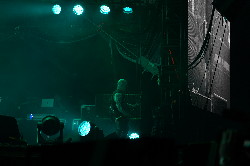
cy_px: 83
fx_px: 729
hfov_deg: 19.5
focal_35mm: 105
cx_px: 125
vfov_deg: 13.0
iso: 250
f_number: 4
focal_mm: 105
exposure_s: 1/125
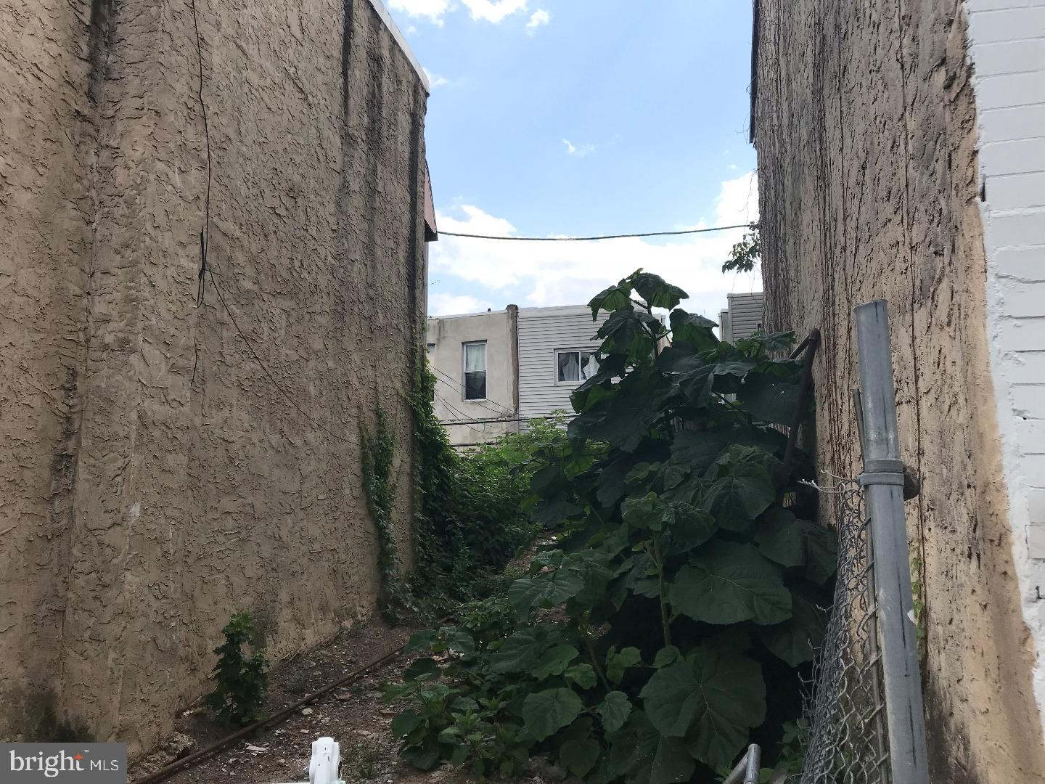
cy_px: 392
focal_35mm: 28
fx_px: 845
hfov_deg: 63.4
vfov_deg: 49.7
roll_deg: +0.3
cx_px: 522
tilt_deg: +9.5
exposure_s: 1/1350
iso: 20
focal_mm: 3.99
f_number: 1.8
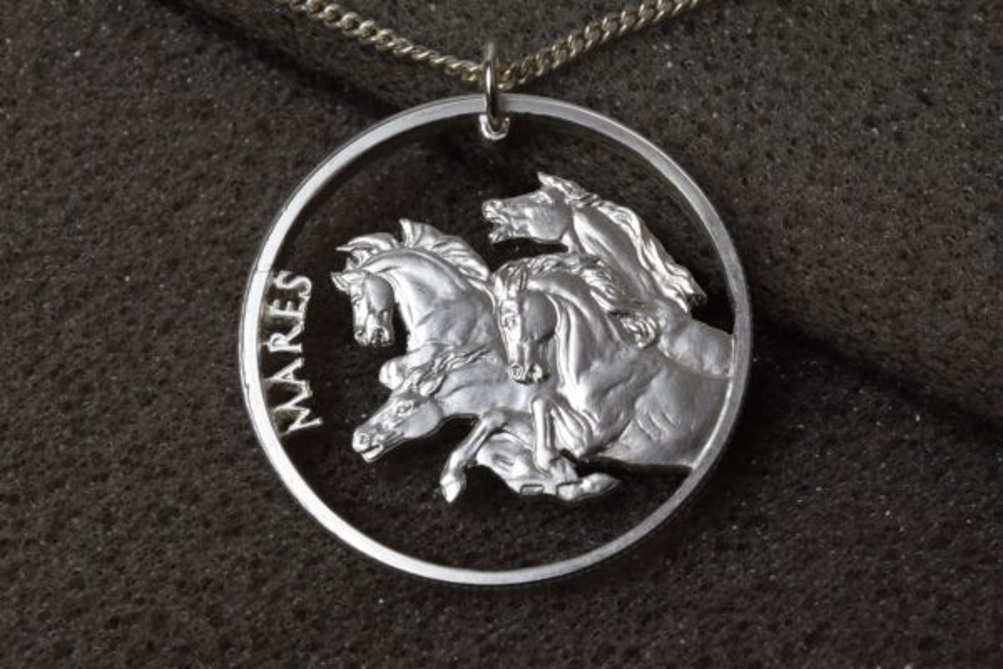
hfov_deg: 24.6
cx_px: 502
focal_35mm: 82
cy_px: 334
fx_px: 2298
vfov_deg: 16.6
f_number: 22
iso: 640
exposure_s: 1/15
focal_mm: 55
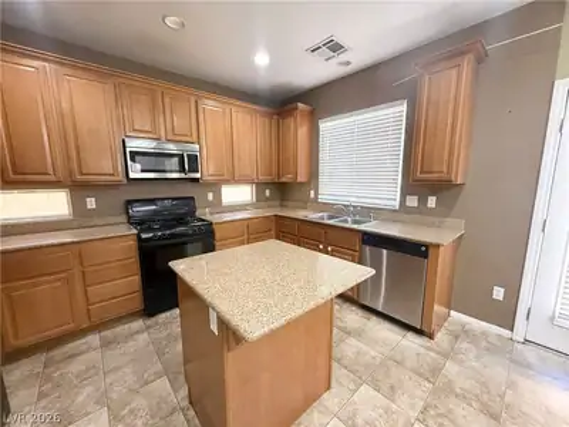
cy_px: 214
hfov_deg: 102.1
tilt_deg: -8.9
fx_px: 230
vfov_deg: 85.7
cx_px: 284
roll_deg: +0.6
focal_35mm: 14
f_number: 2.2
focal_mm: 2.22
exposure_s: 1/60
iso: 320
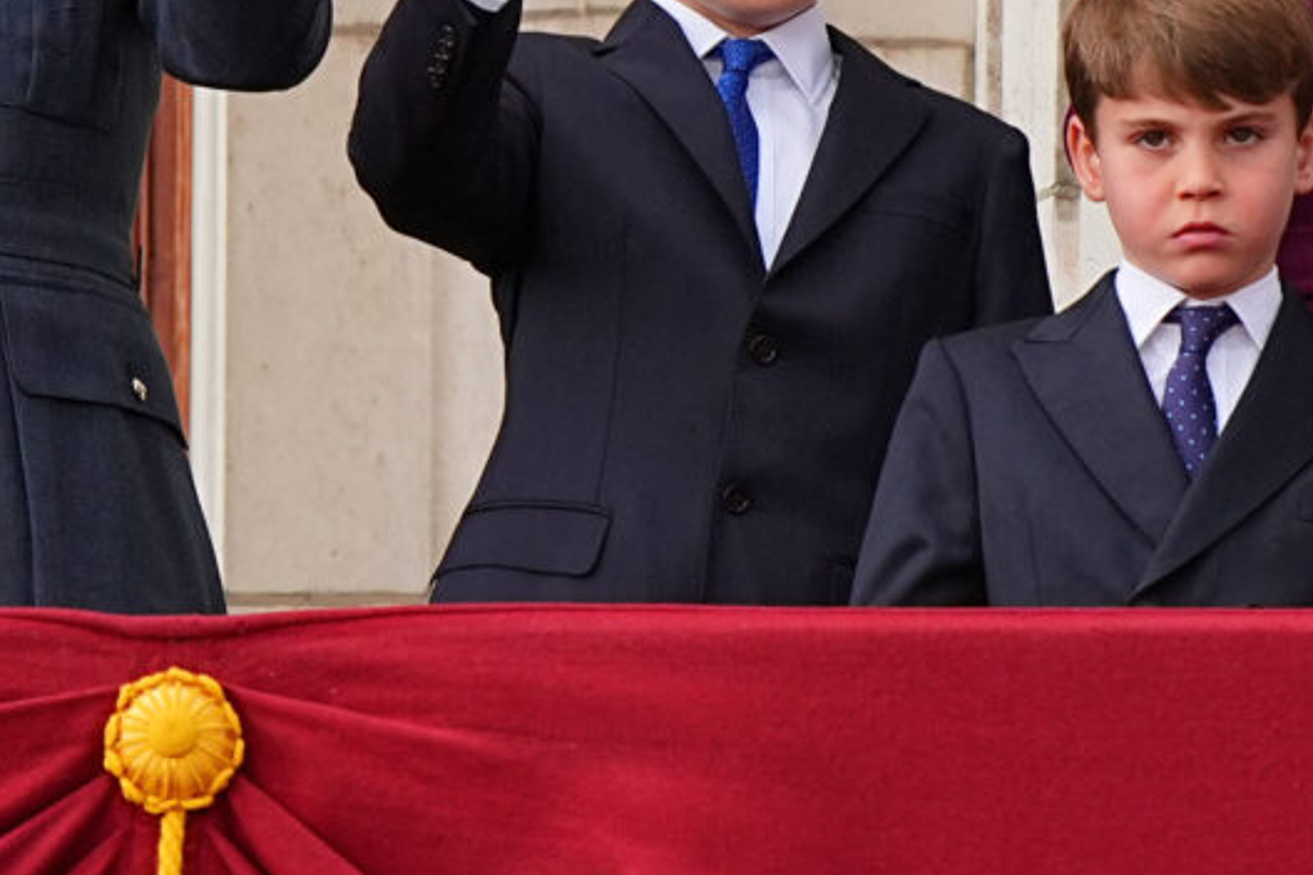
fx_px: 55215
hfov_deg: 1.4
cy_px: -210
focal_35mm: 1514
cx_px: -90
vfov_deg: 0.9
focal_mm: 400
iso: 640
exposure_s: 1/640
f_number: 5.6
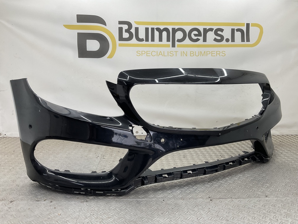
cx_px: 149
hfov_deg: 61.7
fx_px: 250
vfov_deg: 48.2
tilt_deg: -9.2
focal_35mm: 29
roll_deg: -0.4
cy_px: 112
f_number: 1.8
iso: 25
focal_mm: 3
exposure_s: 1/120
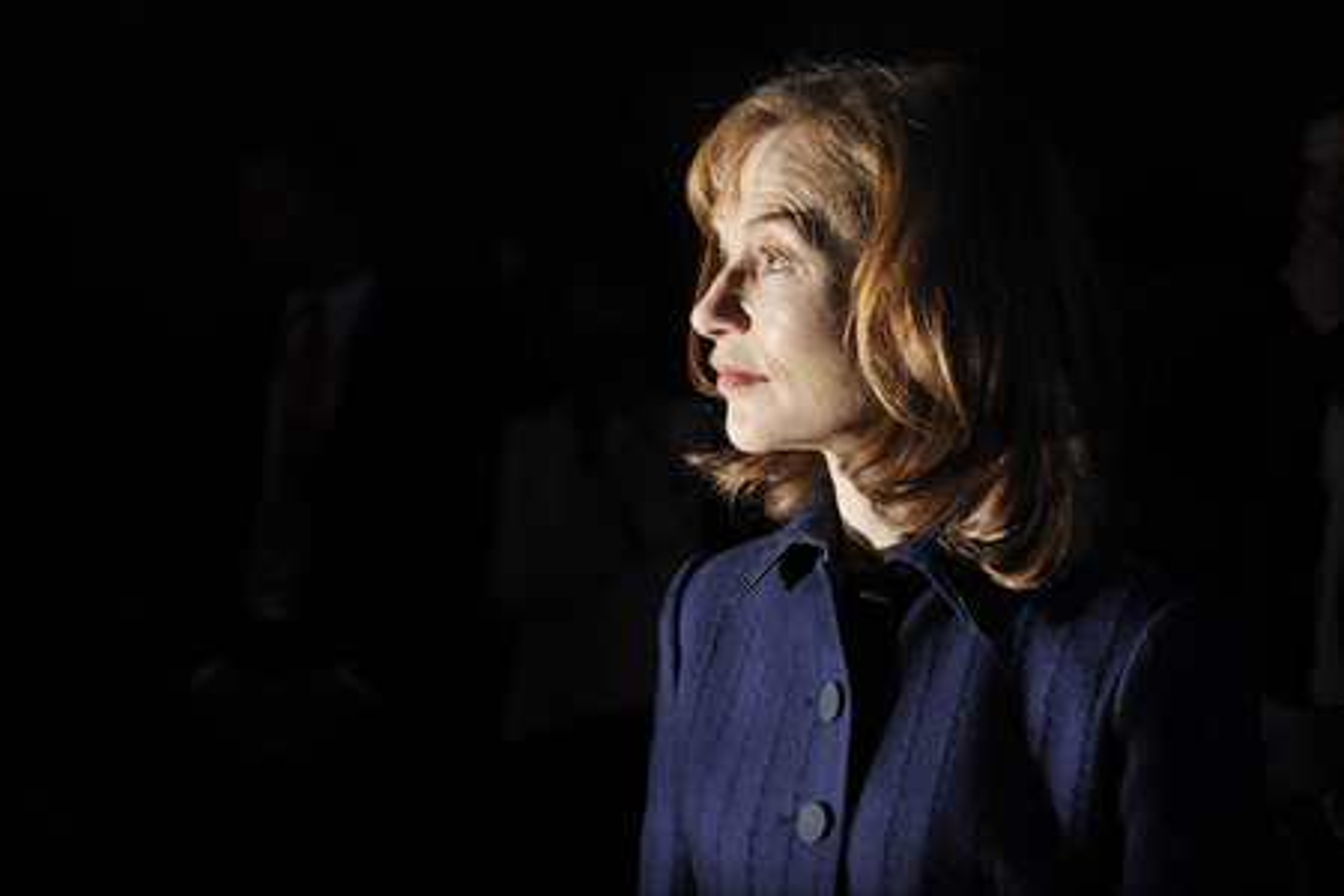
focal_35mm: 130
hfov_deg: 15.8
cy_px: 448
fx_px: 4853
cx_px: 672
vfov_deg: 10.5
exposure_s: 1/320
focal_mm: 130
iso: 200
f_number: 11
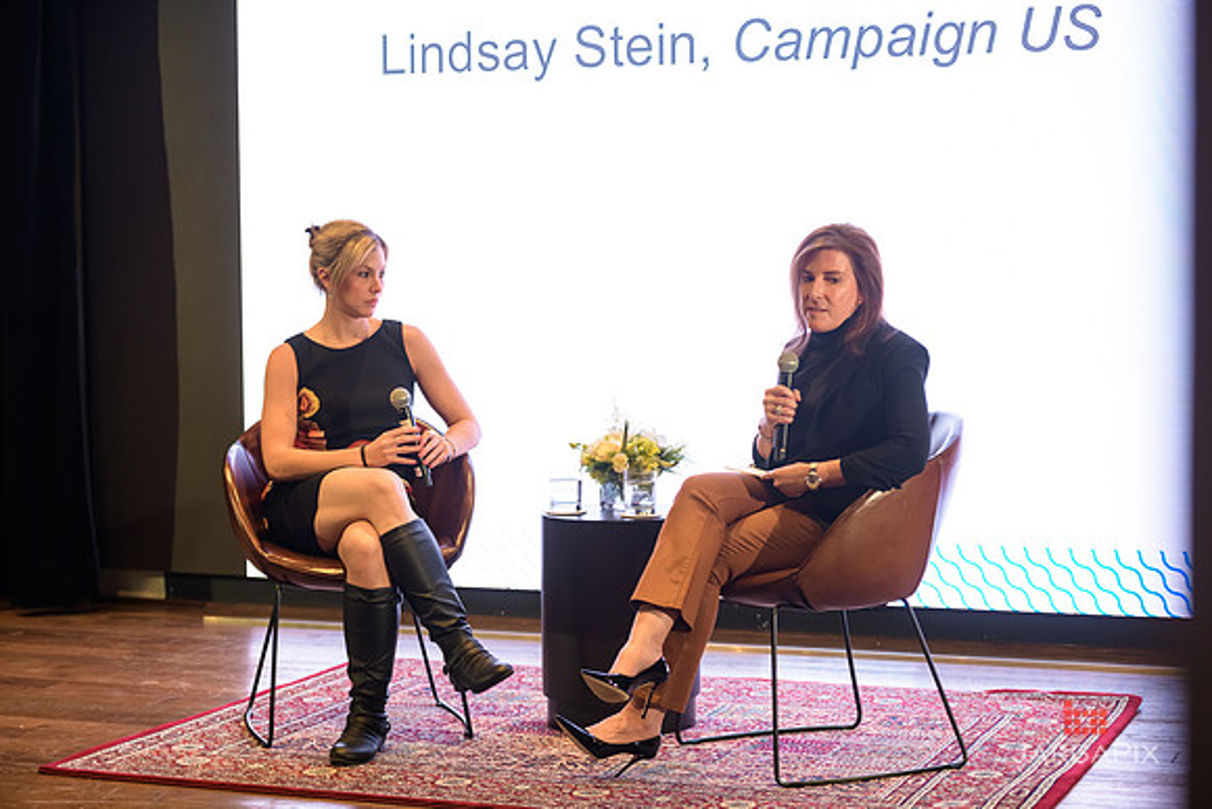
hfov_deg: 28.8
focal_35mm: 70
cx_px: 606
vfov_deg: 19.5
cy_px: 404
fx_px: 2357
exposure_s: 1/200
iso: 1250
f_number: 3.2
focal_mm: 70
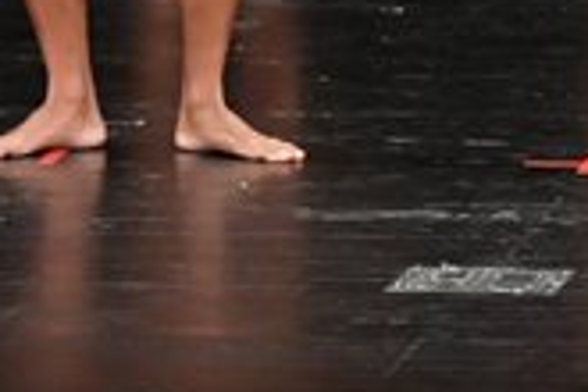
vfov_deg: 1.6
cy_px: -328
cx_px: 437
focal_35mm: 857
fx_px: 13997
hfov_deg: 2.4
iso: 3200
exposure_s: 1/400
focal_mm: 122
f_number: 5.6
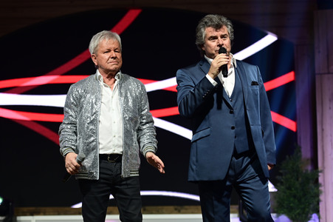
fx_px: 739
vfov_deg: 17.0
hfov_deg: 25.4
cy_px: 111
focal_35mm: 80
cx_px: 166
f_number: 2.8
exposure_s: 1/200
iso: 800
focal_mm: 80
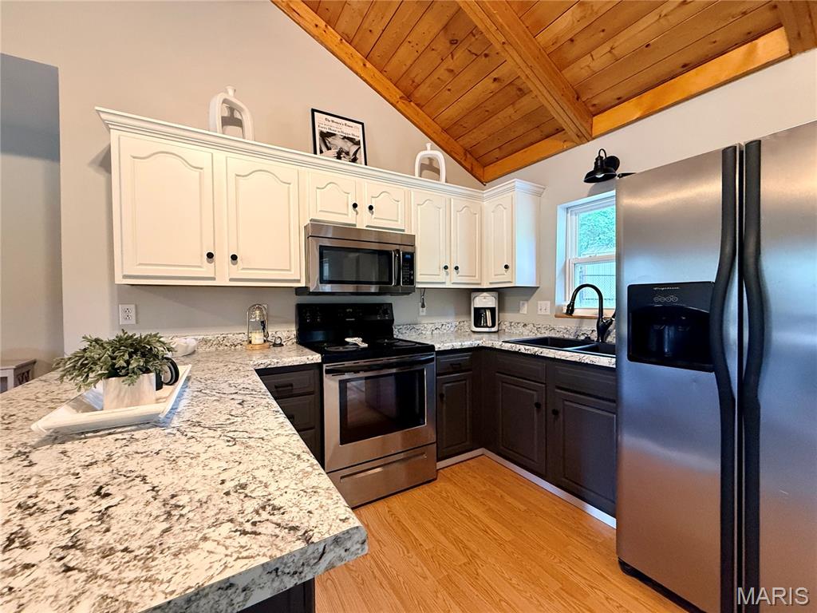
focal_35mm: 14
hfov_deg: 102.1
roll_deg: +0.3
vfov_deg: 85.7
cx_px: 408
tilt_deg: -0.9
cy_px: 306
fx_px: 330
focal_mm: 2.22
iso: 500
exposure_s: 1/60
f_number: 2.2
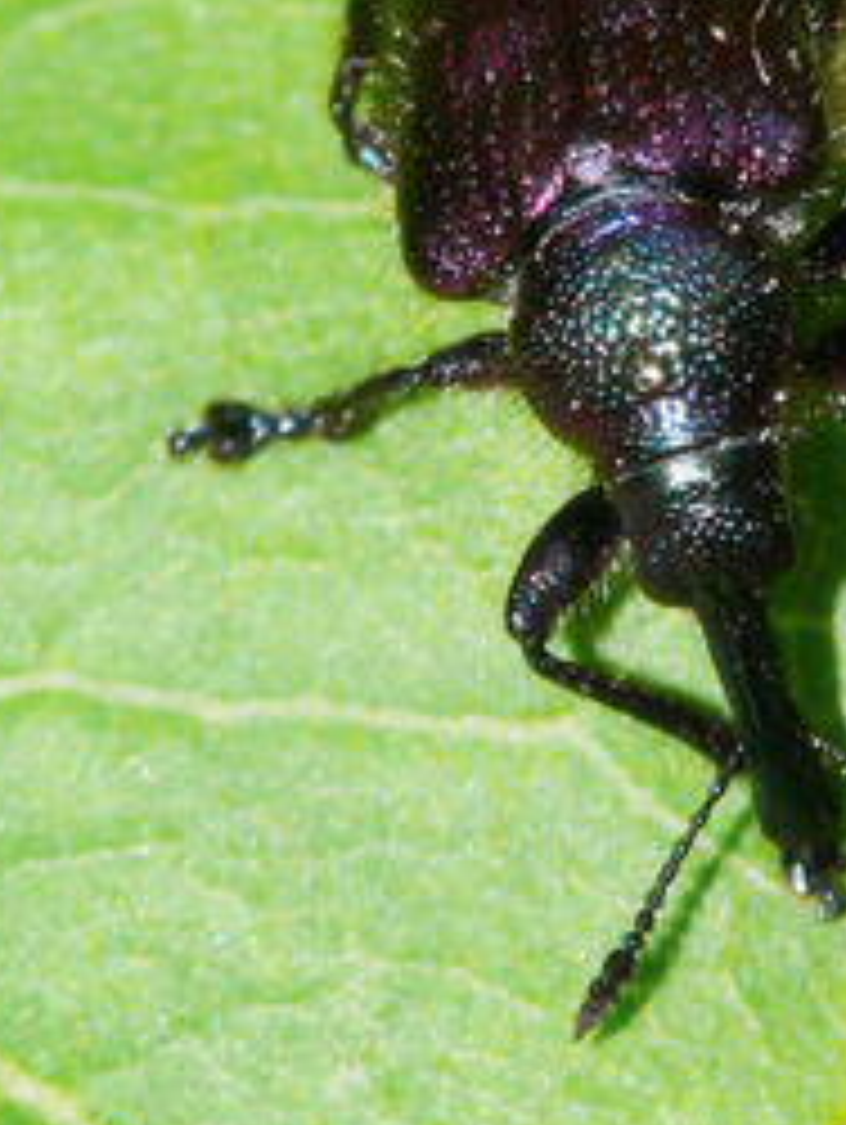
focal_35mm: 1074
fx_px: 34938
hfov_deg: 1.4
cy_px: 464
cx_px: 580
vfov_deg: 1.8
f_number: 11
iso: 200
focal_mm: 88.8
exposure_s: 1/200
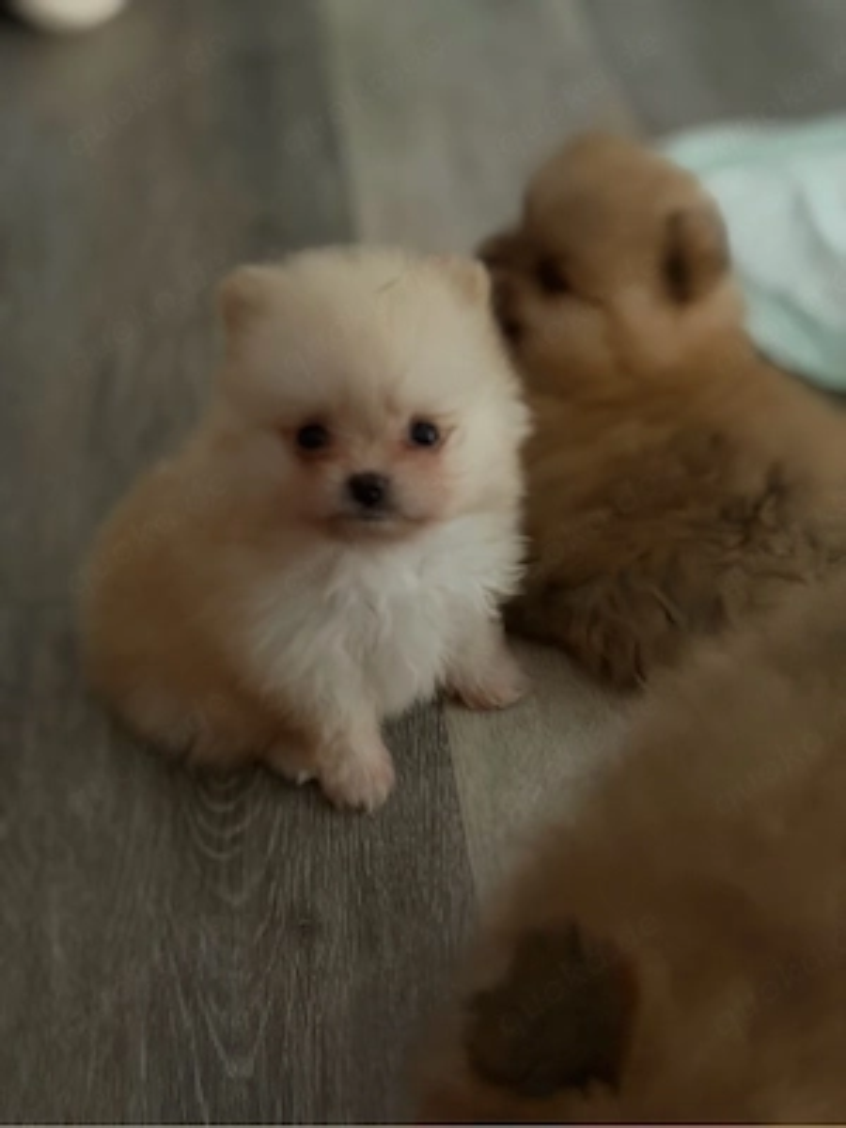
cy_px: 564
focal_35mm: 48
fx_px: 1564
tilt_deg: -38.9
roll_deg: -5.8
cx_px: 423
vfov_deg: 39.7
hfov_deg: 30.3
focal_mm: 6.76
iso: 800
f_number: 1.78
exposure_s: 1/23
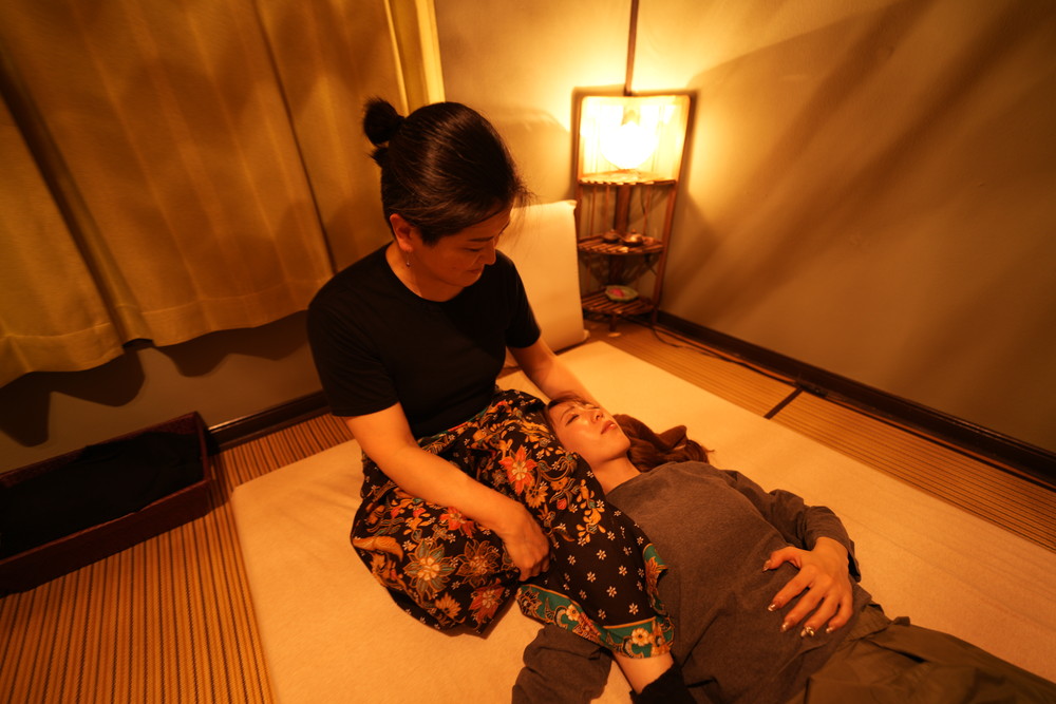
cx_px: 528
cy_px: 352
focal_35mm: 14
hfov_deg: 104.2
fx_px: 411
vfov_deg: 81.2
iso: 160
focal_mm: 14
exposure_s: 1/3
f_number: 1.8
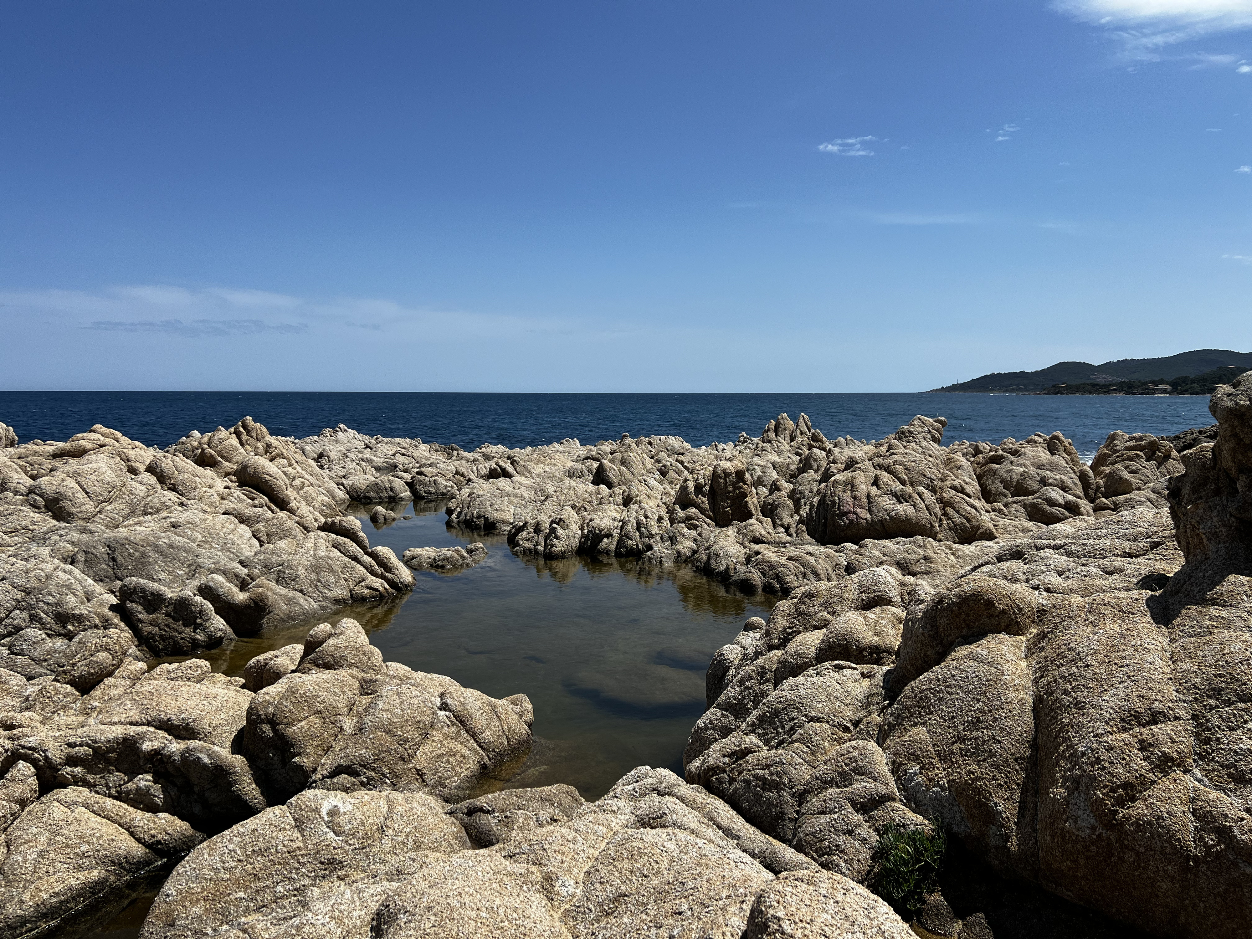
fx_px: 940
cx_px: 626
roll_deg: +0.1
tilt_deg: -4.8
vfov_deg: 53.1
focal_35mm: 26
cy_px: 470
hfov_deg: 67.3
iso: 50
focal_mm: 5.7
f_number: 1.5
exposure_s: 1/6993
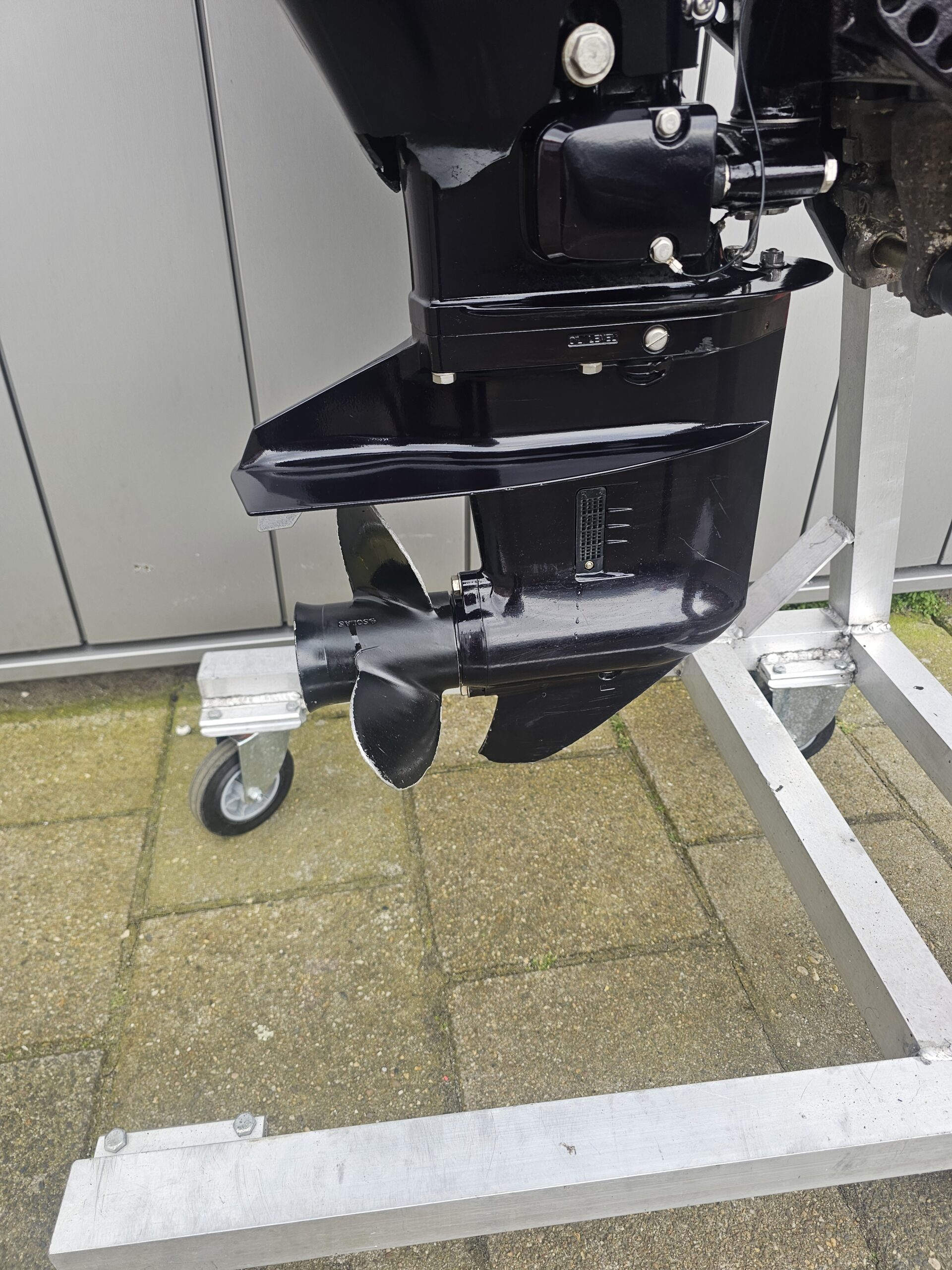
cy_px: 635
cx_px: 476
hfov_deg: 58.9
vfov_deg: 73.9
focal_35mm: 23
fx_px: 843
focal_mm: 6.3
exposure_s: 1/180
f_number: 1.7
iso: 40
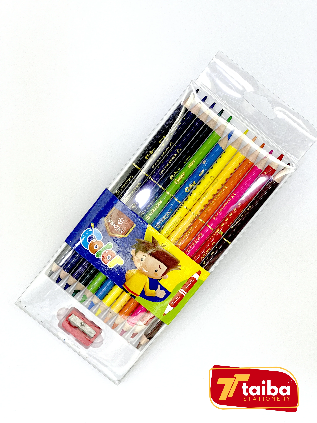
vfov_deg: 25.3
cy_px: 212
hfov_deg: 19.1
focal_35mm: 77
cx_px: 158
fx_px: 940
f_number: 2.8
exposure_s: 1/100
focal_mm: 9
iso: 100
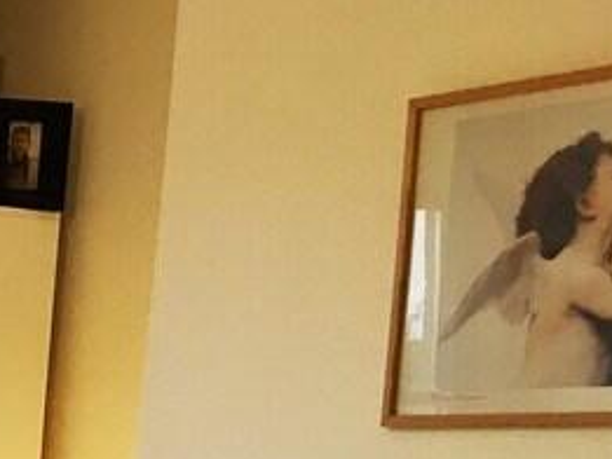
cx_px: -516
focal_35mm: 111
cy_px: 799
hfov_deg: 15.2
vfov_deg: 12.3
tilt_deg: -10.0
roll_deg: -2.3
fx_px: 1963
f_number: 2.2
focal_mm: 4.15
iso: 50
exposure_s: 1/33
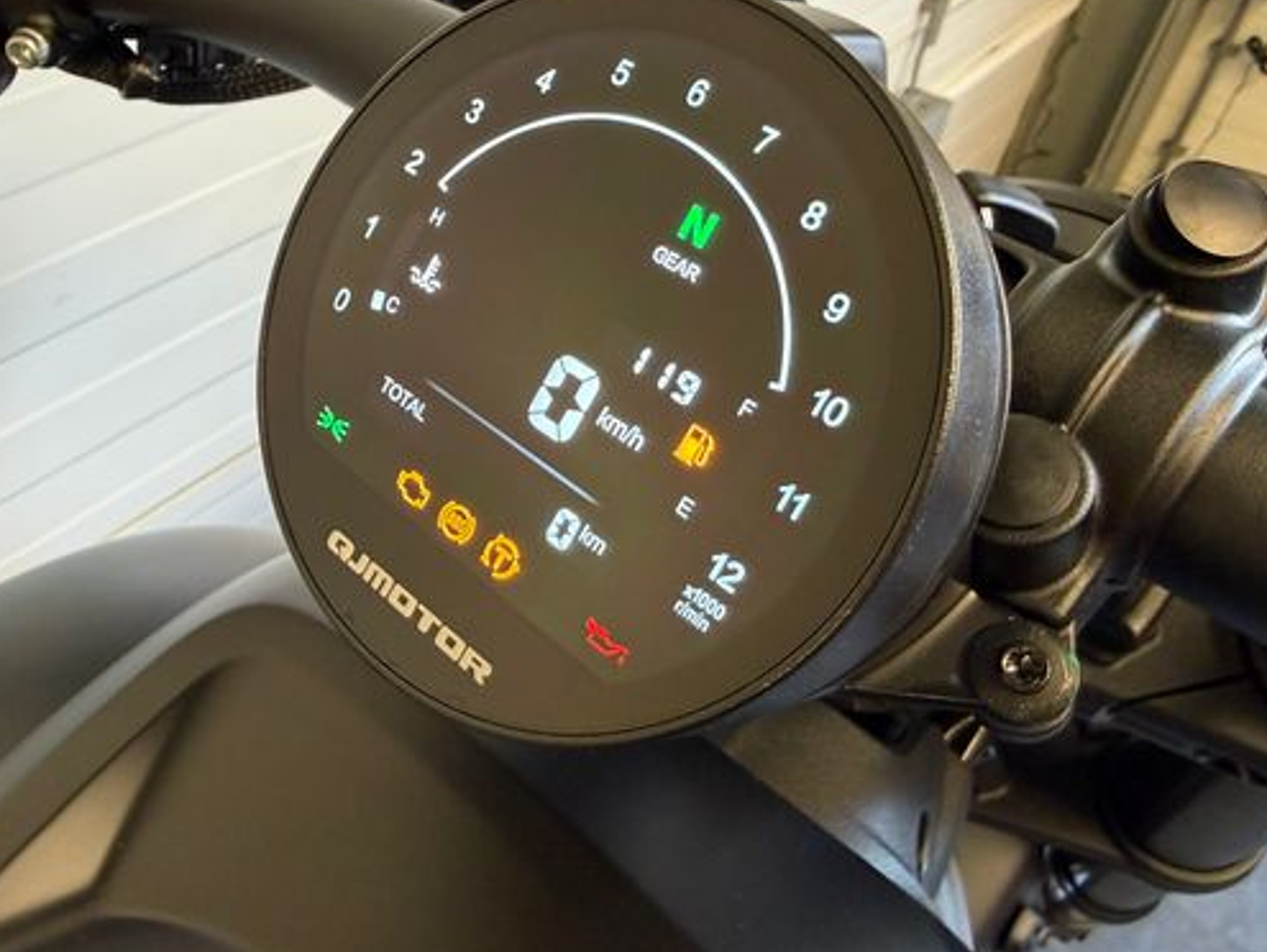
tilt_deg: -41.1
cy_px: 371
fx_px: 1135
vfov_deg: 45.2
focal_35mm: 31
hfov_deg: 58.3
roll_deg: -6.7
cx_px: 599
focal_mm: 2.22
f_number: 2.2
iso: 200
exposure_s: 1/50
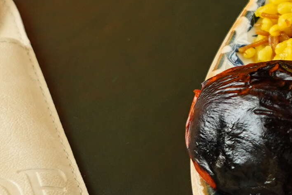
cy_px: 66
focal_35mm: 153
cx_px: 501
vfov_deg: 9.0
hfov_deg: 12.4
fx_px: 1241
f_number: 4
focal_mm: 24
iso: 640
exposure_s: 1/125
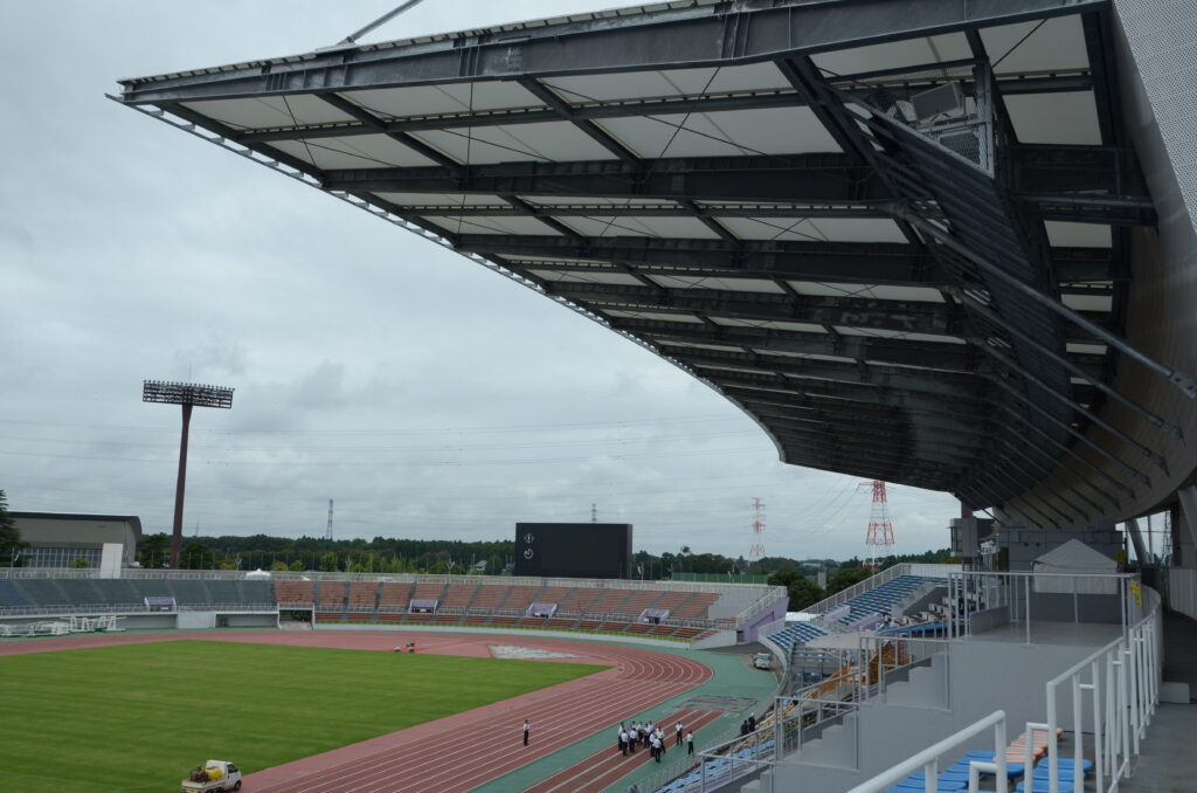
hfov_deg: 62.0
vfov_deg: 43.4
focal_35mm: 30
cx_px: 598
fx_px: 995
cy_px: 396
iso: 400
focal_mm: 20
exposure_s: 1/1000
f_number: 8
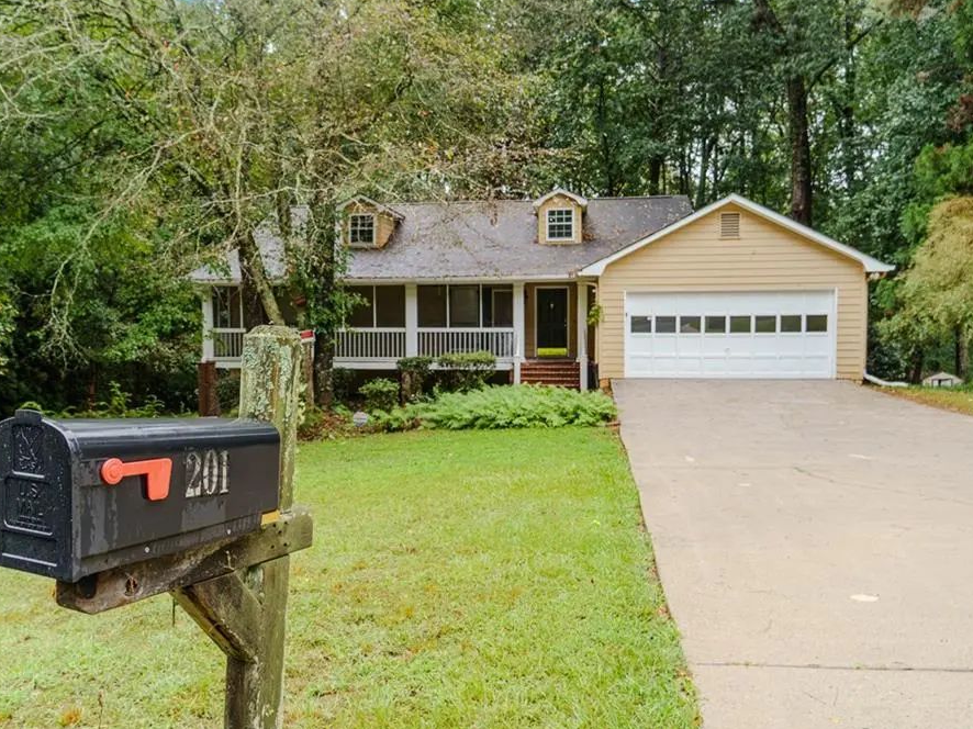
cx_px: 441
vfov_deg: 46.8
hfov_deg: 59.9
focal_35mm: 30
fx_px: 843
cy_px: 362
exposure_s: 1/160
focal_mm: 18
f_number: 4
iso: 800
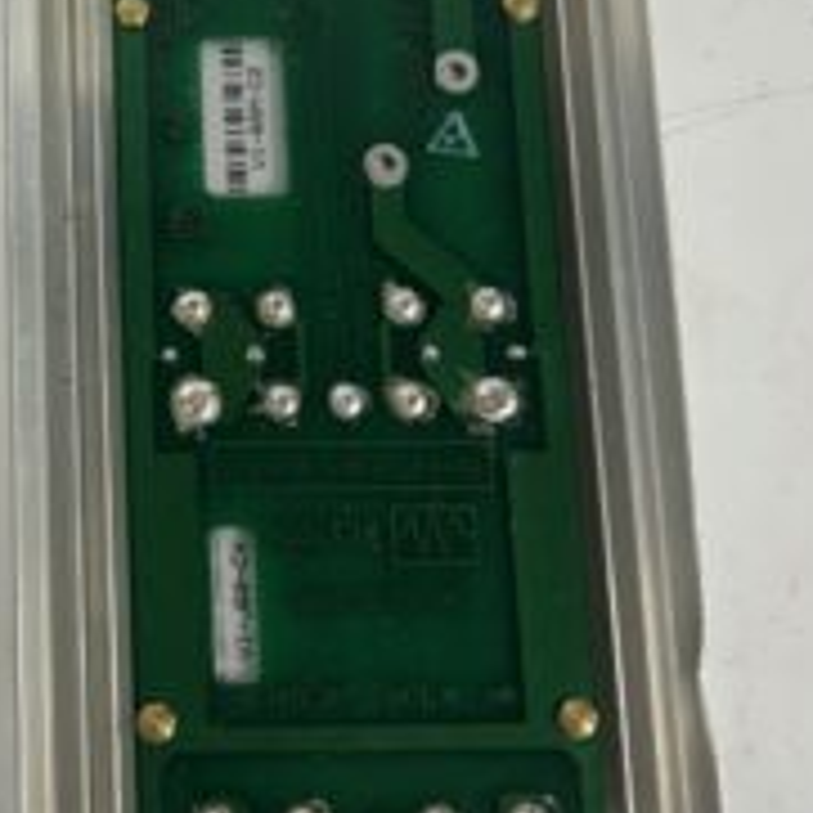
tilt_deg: -73.5
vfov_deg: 22.6
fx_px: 2019
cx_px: 18
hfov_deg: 22.0
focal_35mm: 76
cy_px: 234
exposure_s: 1/120
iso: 64
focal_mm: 5.7
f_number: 1.5
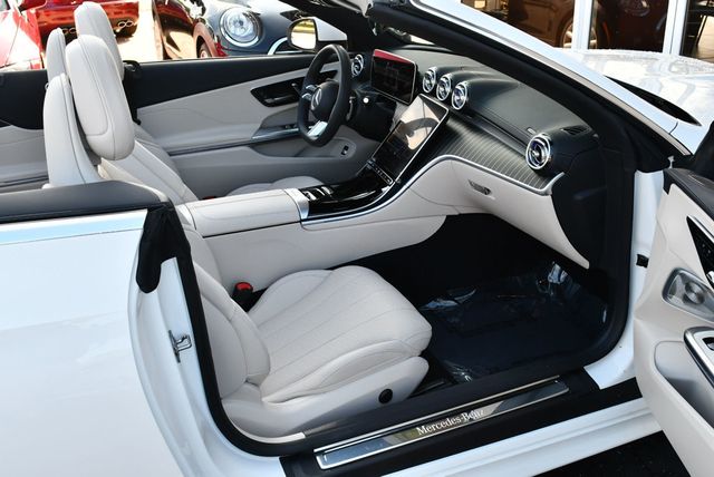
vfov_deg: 36.9
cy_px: 238
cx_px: 357
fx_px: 715
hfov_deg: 53.1
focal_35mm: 36
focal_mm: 18
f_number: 5.6
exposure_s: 1/250
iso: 320
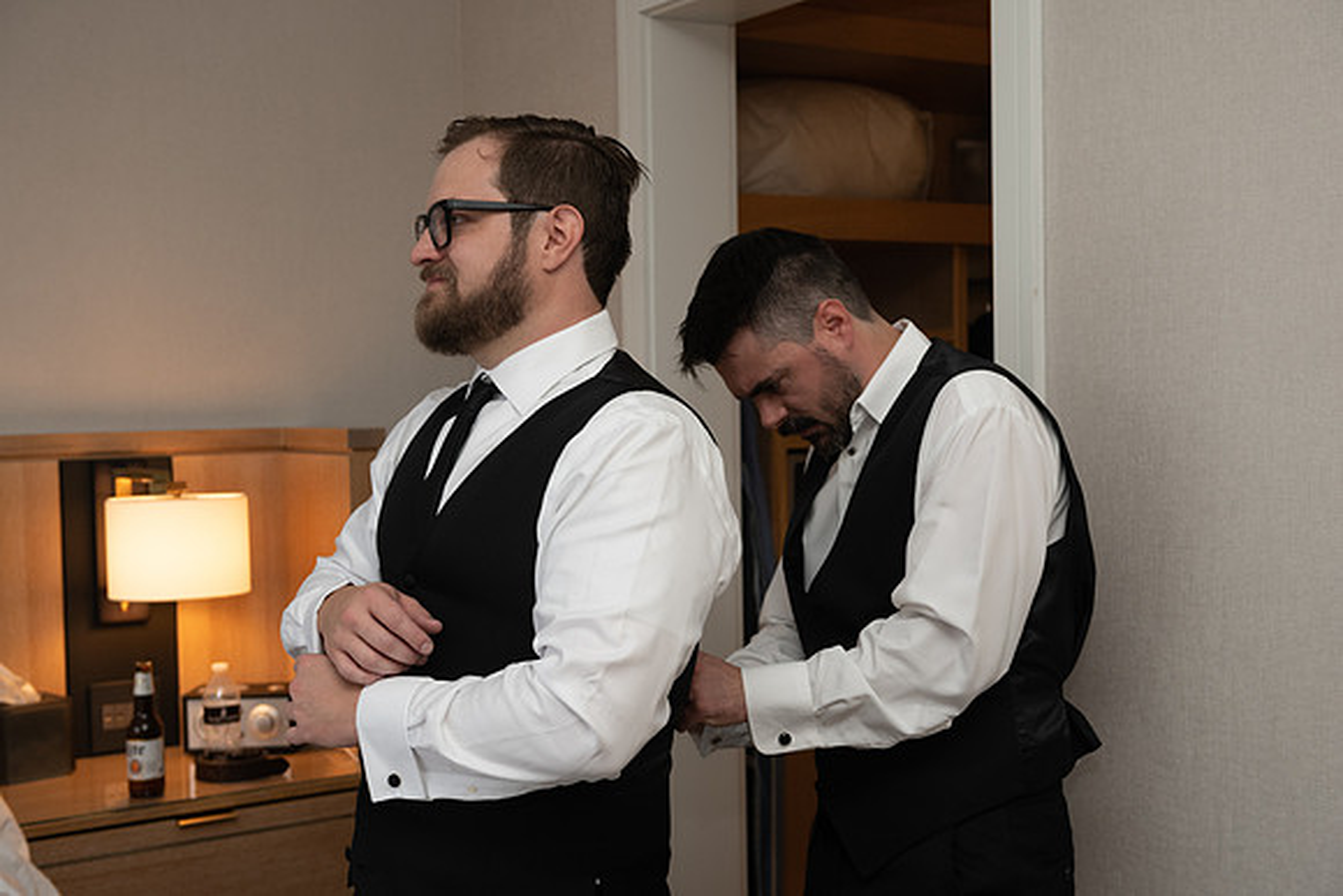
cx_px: 672
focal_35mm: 48
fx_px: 1791
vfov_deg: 28.1
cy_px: 448
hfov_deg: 41.1
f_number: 4
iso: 800
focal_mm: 48
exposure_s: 1/200
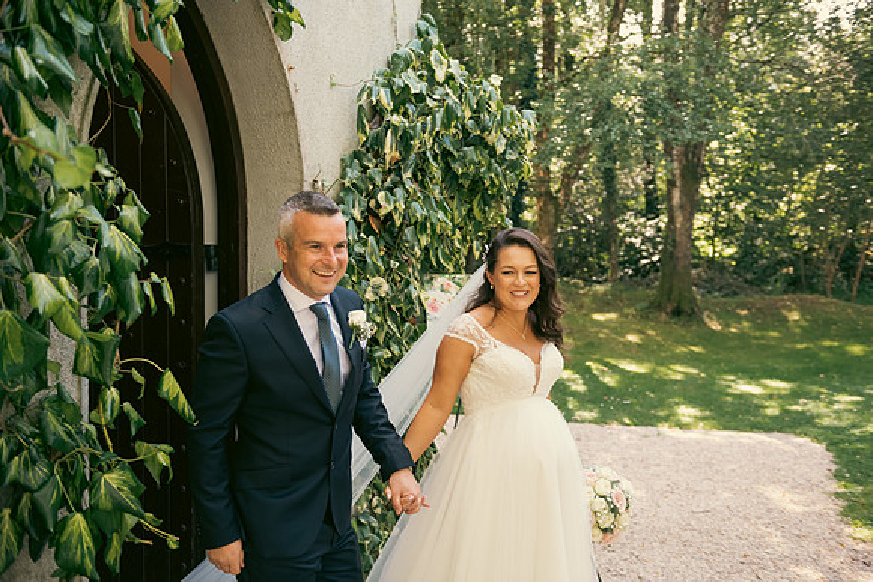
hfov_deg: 46.4
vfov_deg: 31.9
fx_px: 1019
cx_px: 436
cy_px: 291
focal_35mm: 42
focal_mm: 42
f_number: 3.5
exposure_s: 1/160
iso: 500
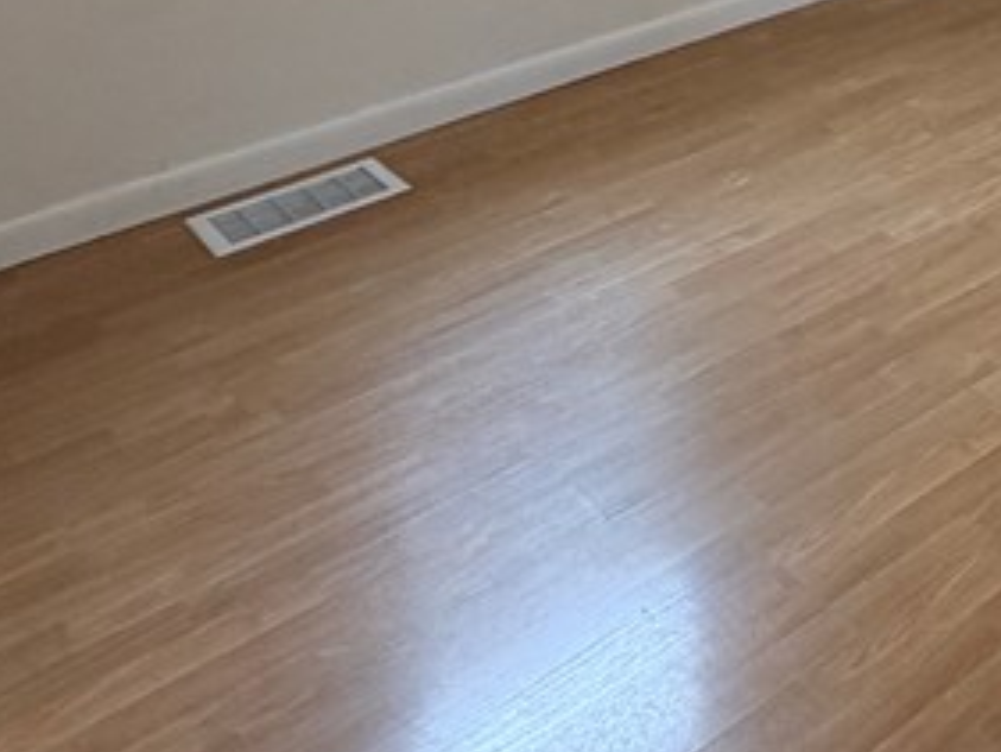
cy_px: -445
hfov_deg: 30.1
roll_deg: +1.4
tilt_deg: -3.2
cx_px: 1290
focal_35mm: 51
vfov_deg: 22.3
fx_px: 1475
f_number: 2.2
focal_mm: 2.22
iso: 125
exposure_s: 1/120
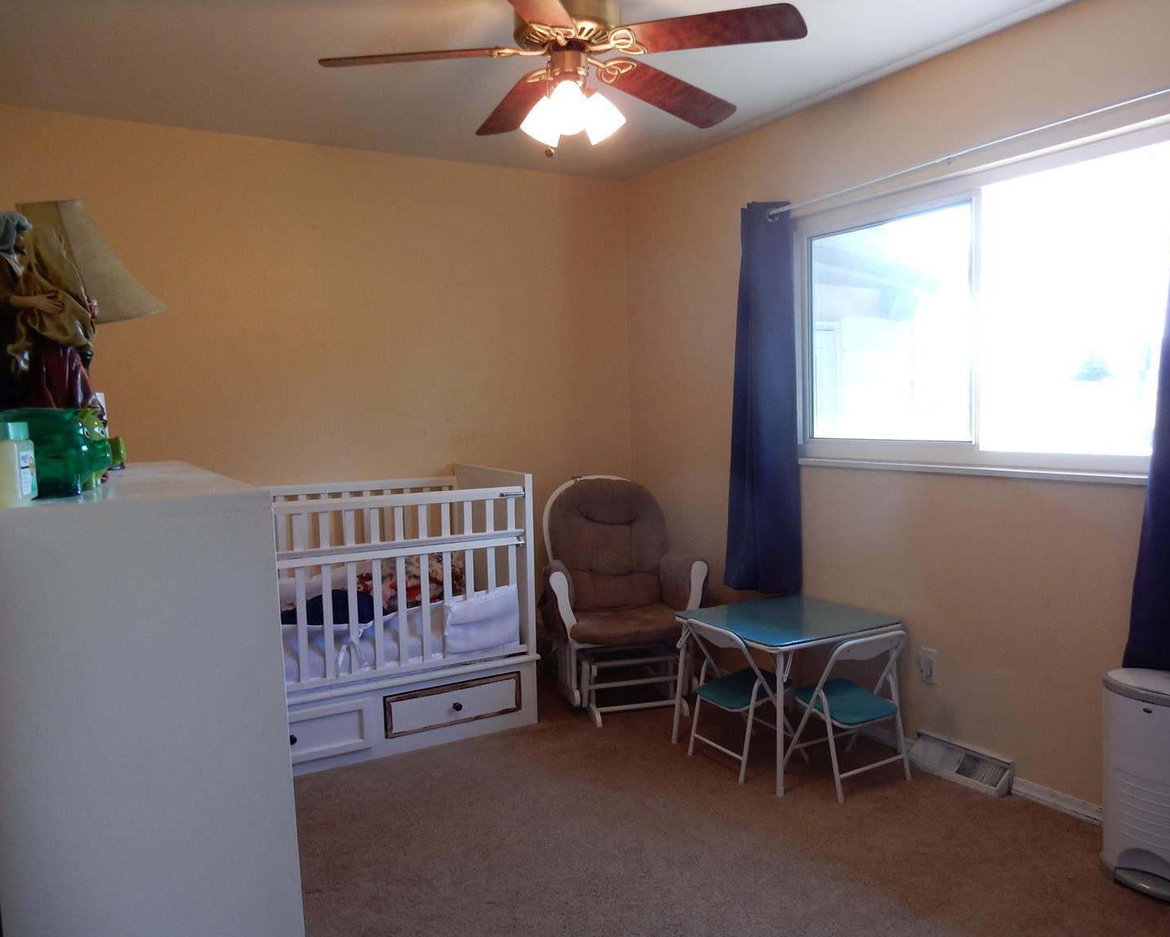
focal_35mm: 27
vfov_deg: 53.2
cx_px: 630
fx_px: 935
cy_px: 483
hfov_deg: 64.0
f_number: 3.7
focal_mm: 4.5
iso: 125
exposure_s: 1/30
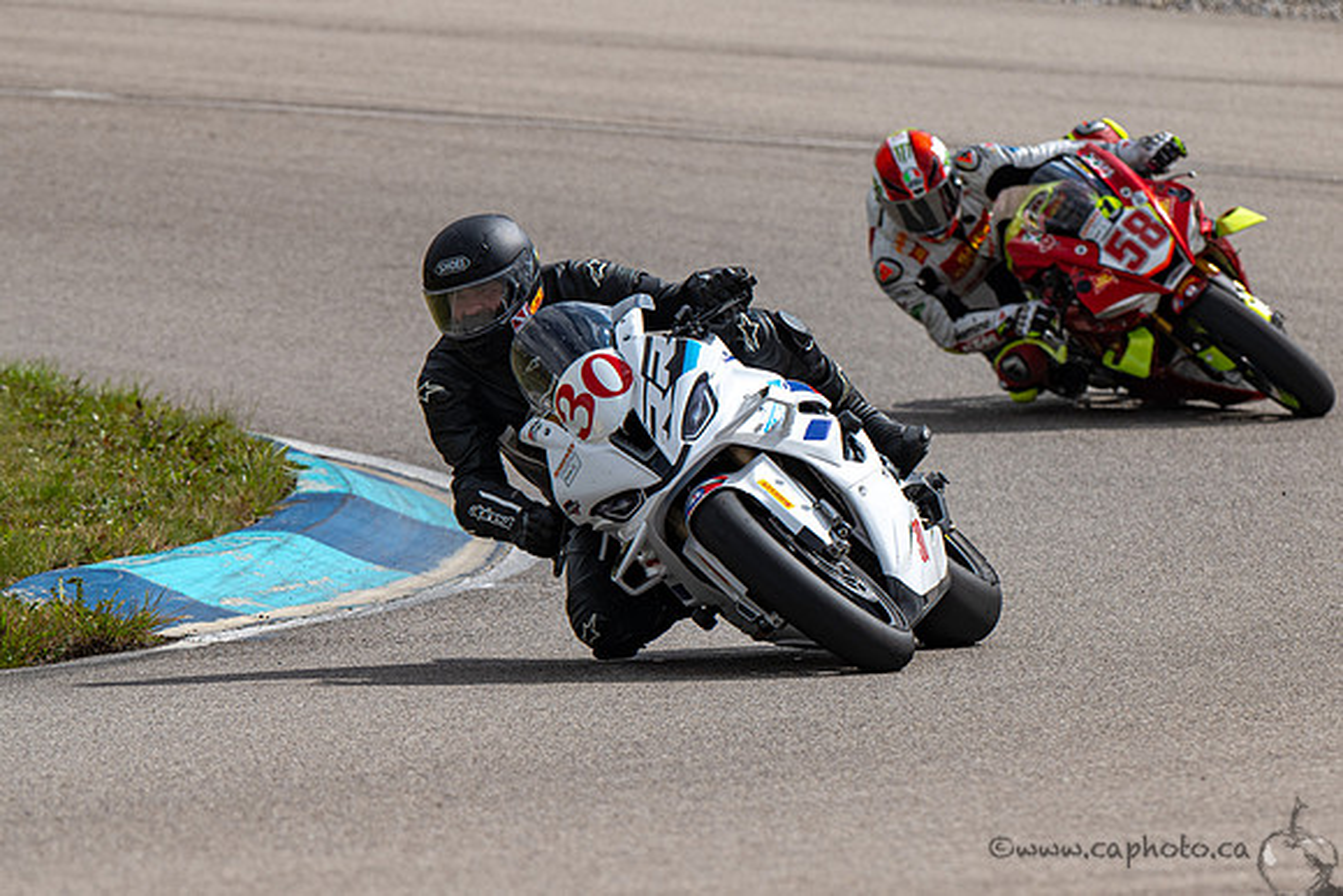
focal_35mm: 455
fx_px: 16976
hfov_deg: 4.5
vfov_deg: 3.0
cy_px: 524
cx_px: 686
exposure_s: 1/1250
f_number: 6.3
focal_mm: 280
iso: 110
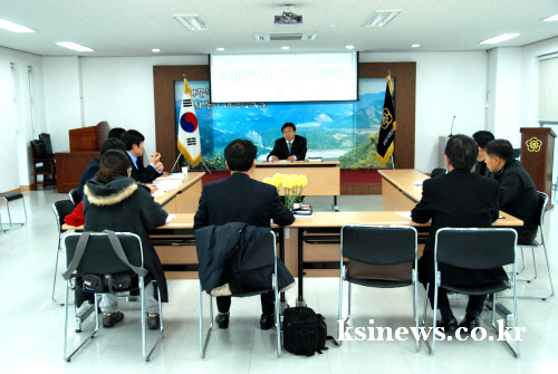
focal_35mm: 39
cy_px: 187
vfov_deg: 34.3
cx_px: 279
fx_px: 605
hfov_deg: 49.5
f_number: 5
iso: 800
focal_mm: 26
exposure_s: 1/60
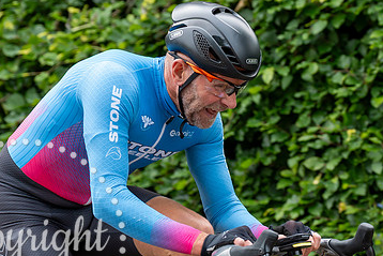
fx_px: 3235
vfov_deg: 4.5
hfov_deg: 6.8
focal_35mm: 304
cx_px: 281
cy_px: 235
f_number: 3.5
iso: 500
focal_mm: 106
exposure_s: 1/1000
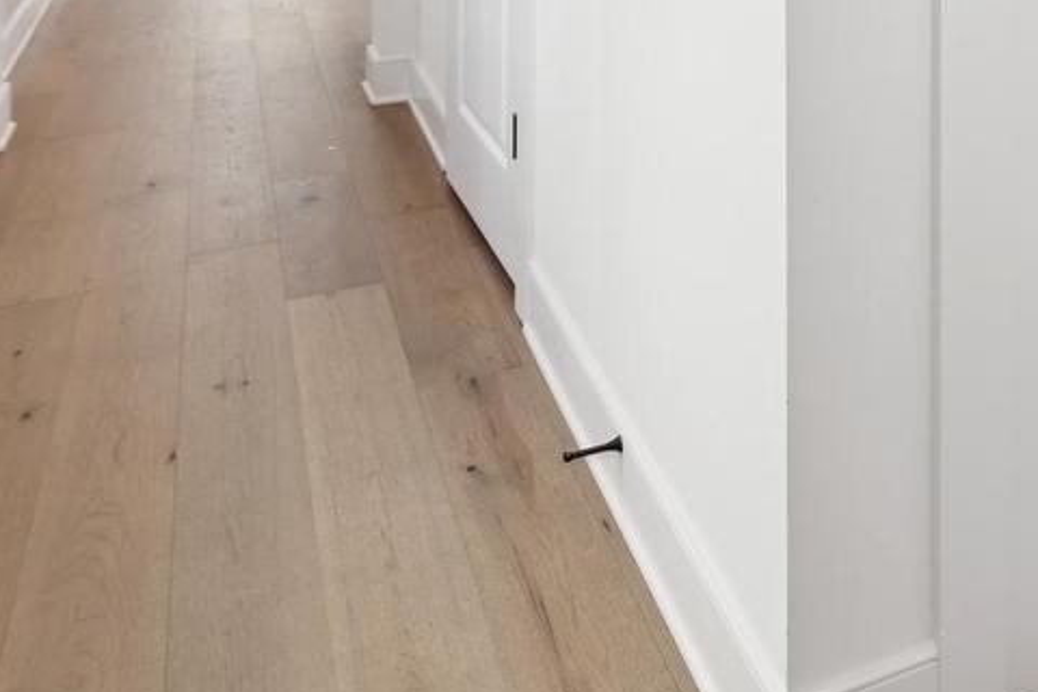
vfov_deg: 26.5
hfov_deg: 44.8
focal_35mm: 42
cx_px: 778
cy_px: -229
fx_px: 1211
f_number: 8
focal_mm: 14
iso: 64
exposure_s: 1/8
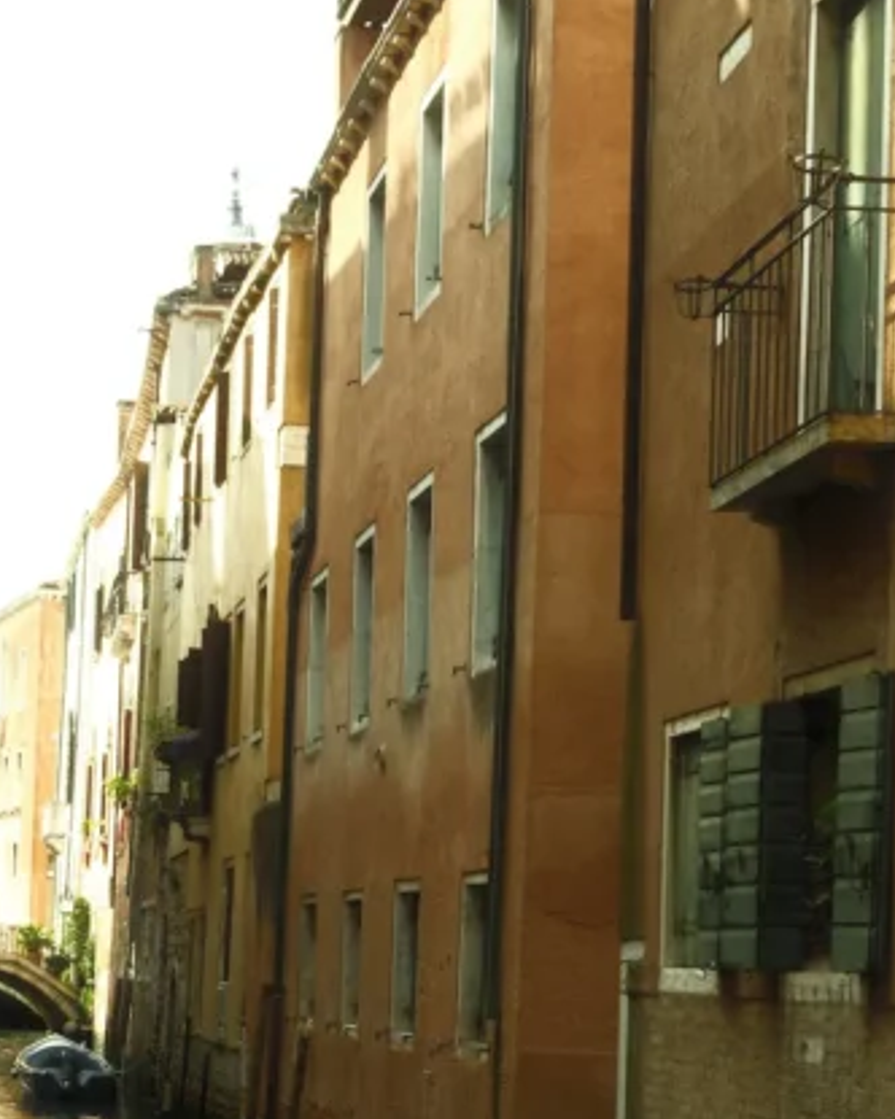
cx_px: 123
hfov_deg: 18.7
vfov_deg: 23.1
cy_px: 938
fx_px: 2682
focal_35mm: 81
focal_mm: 23
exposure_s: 1/10
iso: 64
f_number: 16
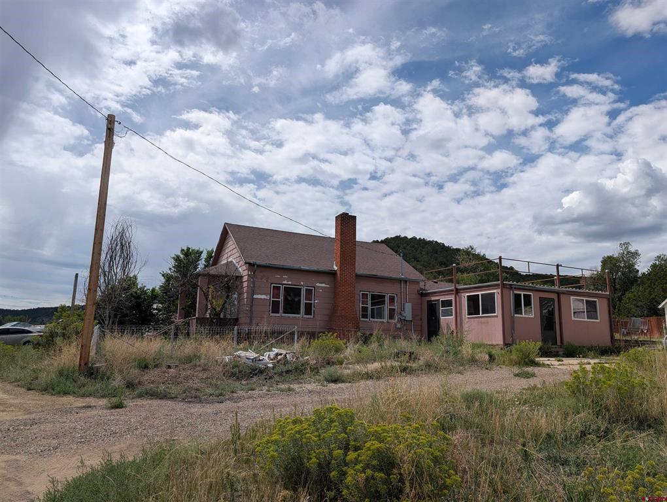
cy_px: 251
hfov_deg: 71.5
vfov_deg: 56.9
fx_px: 463
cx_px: 334
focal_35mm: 24
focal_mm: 6.9
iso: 21
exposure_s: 1/1845
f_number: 1.68
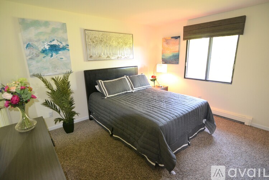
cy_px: 90
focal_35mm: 16
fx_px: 123
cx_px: 134
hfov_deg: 95.0
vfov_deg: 72.1
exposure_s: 1/60
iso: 1100
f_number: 2.8
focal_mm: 11
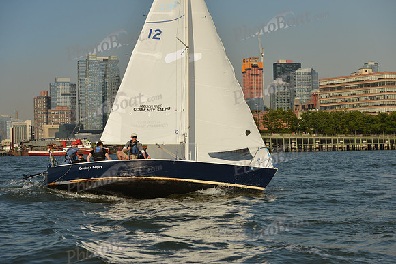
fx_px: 770
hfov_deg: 28.8
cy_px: 132
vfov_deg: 19.5
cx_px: 198
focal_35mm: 70
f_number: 6.3
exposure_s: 1/1250
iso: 320
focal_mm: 70
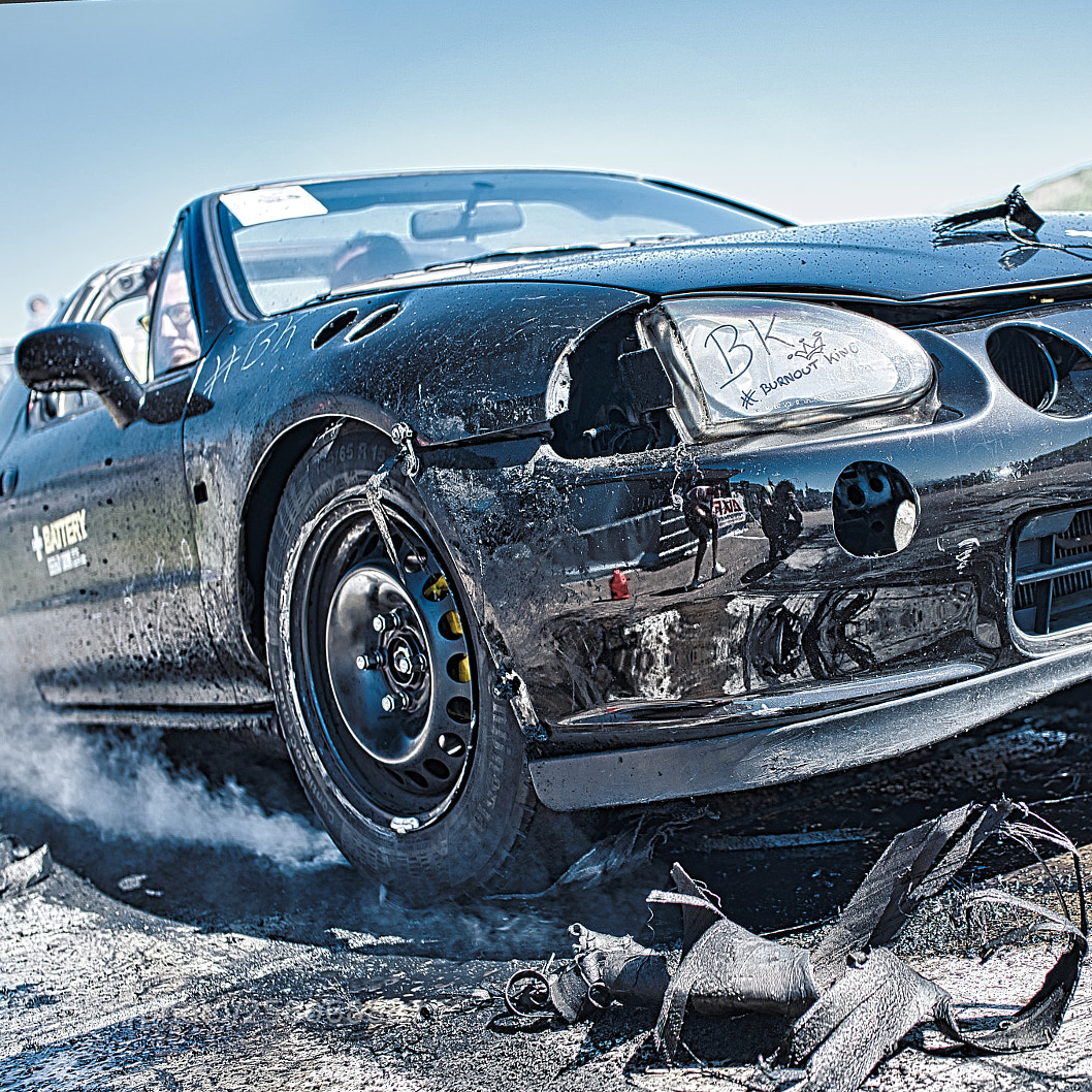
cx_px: 711
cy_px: 542
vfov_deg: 37.6
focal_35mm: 45
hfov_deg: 37.2
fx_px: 1606
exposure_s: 1/200
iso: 100
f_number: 2.8
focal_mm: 35
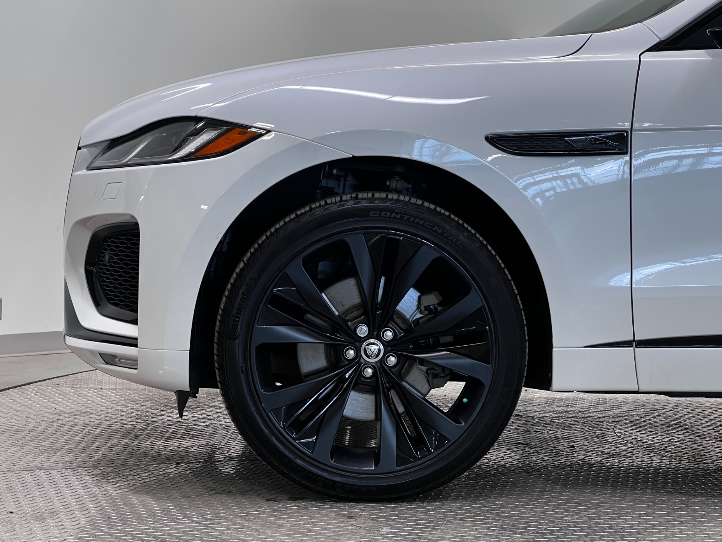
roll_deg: -1.2
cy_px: 268
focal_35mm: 78
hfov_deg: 25.0
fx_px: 1627
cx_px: 365
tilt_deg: -3.2
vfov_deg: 18.9
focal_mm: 9
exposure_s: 1/120
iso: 160
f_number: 2.8
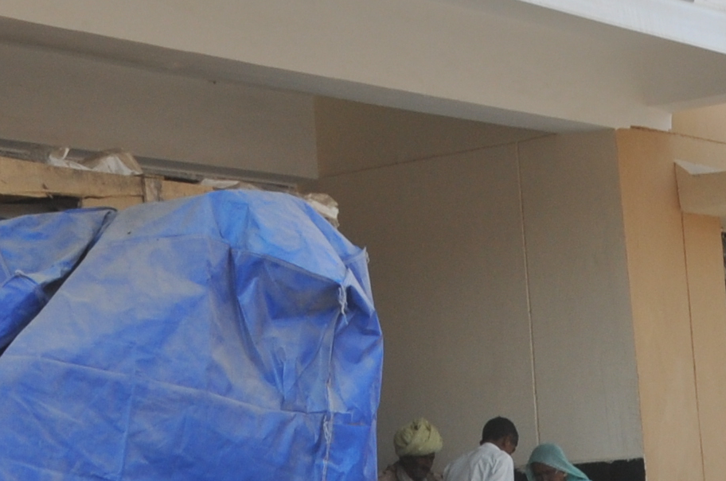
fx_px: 2557
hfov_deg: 16.2
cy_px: 174
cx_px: 368
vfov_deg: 10.8
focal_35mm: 127
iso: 200
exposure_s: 1/125
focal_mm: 18
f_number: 11
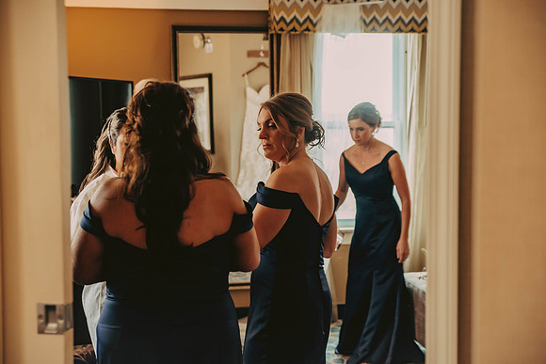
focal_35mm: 60
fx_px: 910
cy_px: 182
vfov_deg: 22.6
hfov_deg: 33.4
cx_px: 273
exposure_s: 1/100
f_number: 3.5
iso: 800
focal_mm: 60
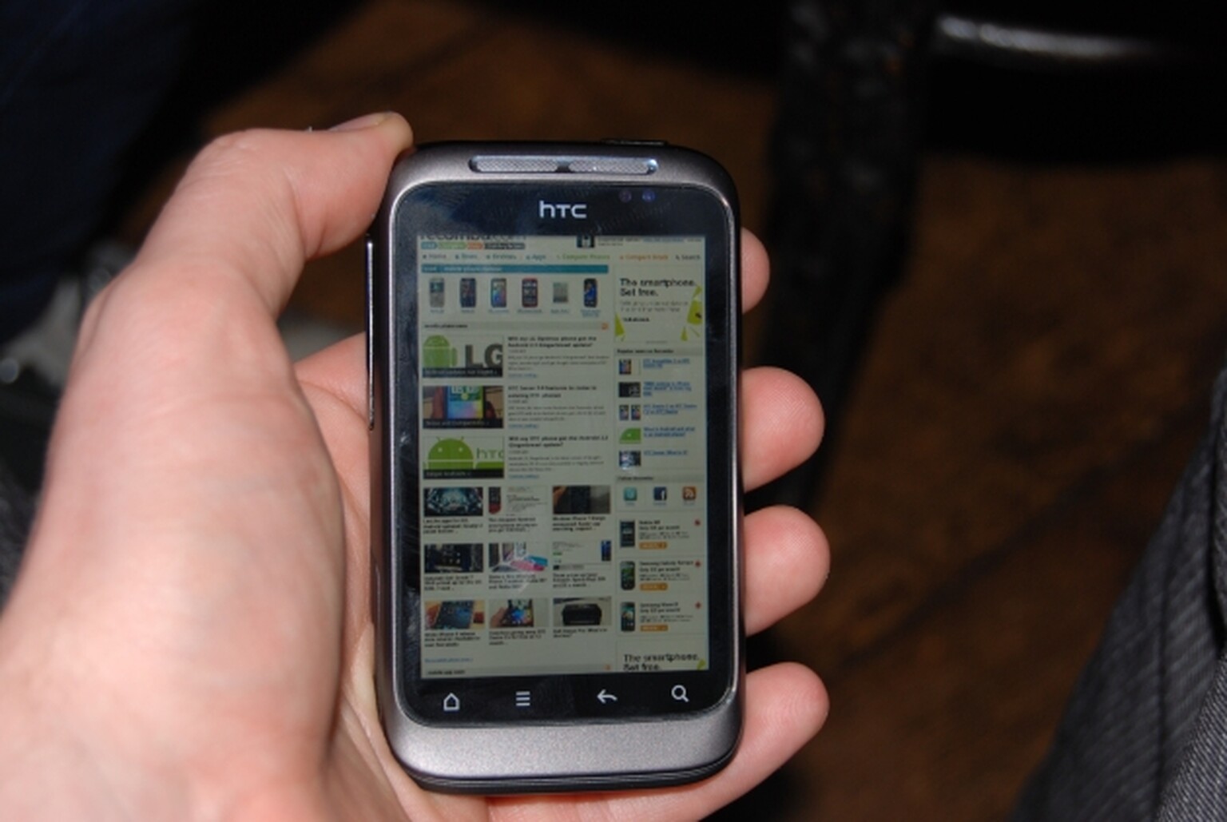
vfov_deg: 18.2
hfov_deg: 27.0
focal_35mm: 75
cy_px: 411
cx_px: 614
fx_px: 2560
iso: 200
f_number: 5.6
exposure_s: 1/60
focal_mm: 50
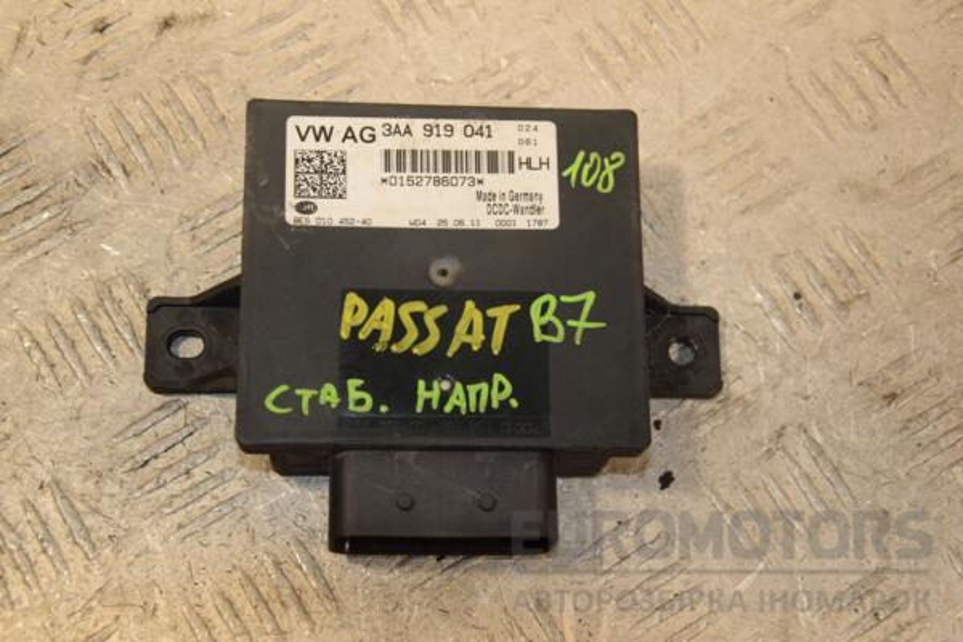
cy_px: 321
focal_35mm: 68
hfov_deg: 29.9
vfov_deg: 20.2
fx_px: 1805
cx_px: 482
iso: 800
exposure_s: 1/200
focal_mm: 45
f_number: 6.3
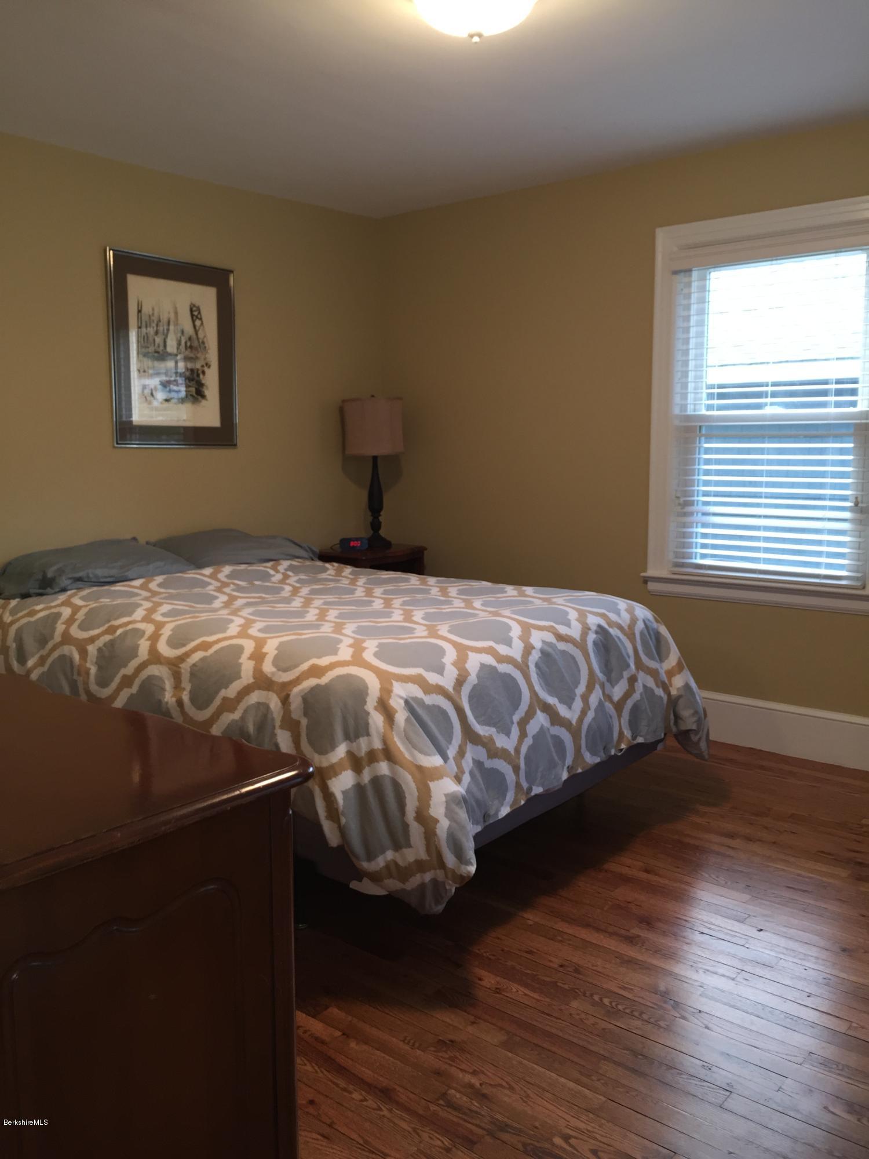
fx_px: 971
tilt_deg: -6.8
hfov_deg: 48.2
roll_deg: +0.9
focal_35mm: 29
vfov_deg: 61.7
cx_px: 434
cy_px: 580
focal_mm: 4.15
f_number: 2.2
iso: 64
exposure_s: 1/30
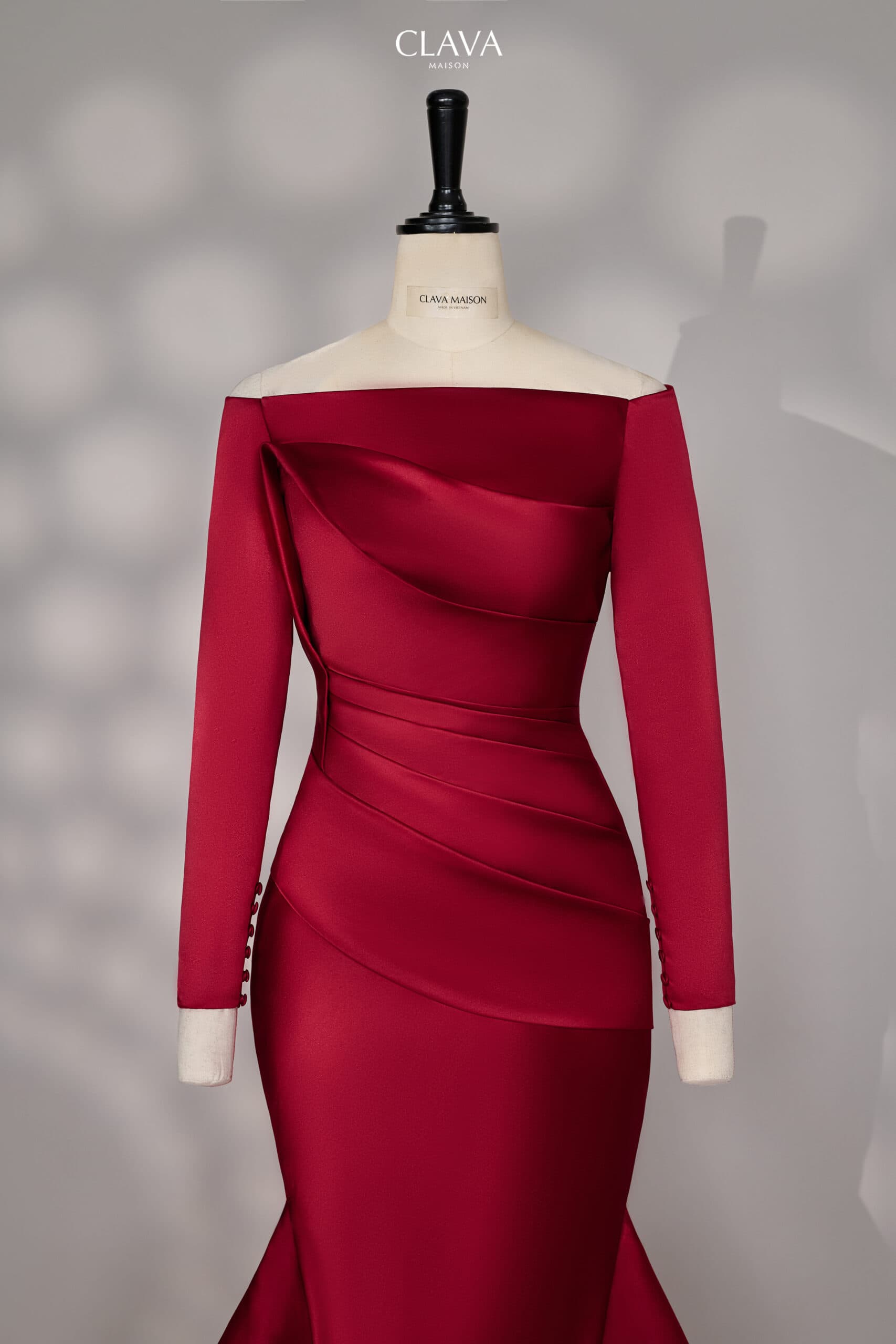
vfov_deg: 39.6
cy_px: 672
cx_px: 448
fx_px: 1866
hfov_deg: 27.0
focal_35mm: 50
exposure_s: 1/125
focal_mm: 50
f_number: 4.5
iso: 500
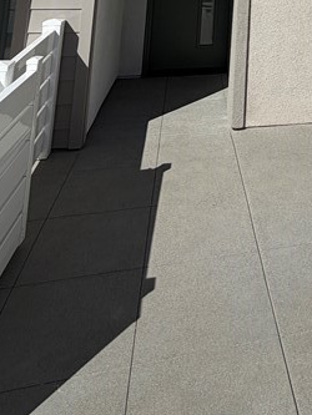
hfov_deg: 30.5
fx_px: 516
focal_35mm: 43
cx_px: 333
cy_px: -140
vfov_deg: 31.9
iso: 20
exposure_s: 1/2237
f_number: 2.2
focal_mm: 2.22
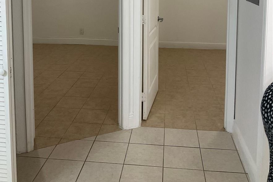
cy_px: -2
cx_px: 134
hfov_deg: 47.4
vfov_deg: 30.2
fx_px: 311
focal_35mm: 41
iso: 80
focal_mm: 3
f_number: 1.8
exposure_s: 1/60
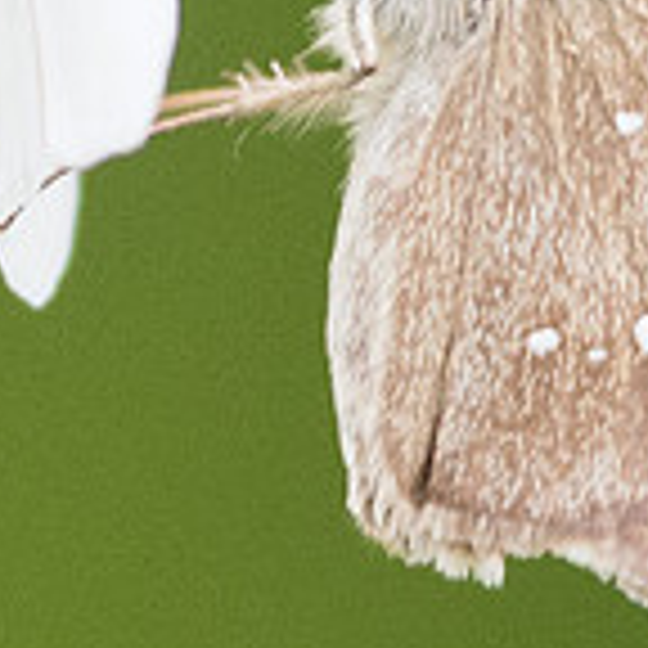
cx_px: 680
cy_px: 235
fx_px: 47314
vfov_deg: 0.8
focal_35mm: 2234
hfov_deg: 0.8
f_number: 3.3
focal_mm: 150
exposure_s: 1/640
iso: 800
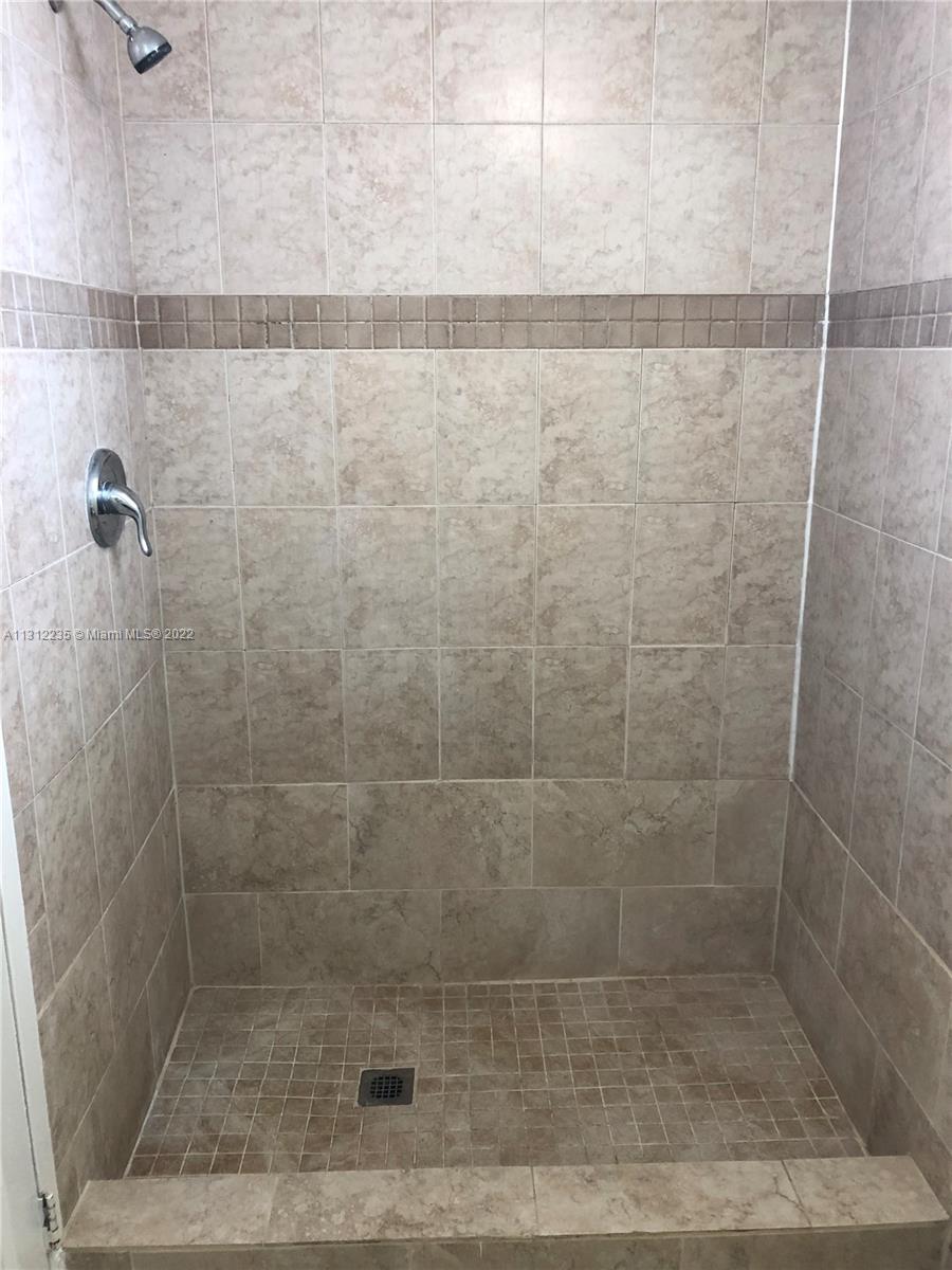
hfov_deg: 49.7
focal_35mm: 28
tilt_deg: -13.8
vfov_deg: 63.4
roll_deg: +0.1
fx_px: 1027
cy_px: 635
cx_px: 476
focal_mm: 3.99
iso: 40
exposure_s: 1/30
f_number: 1.8
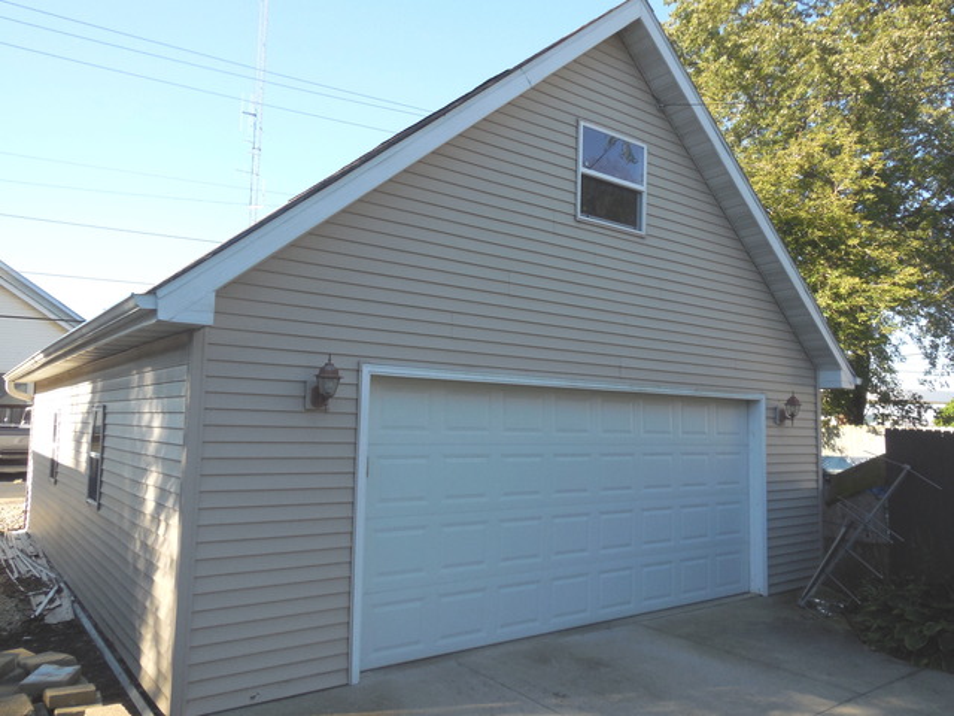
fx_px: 689
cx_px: 477
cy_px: 358
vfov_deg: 54.9
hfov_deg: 69.4
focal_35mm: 25
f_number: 3.1
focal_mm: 4.5
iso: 125
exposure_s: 1/640
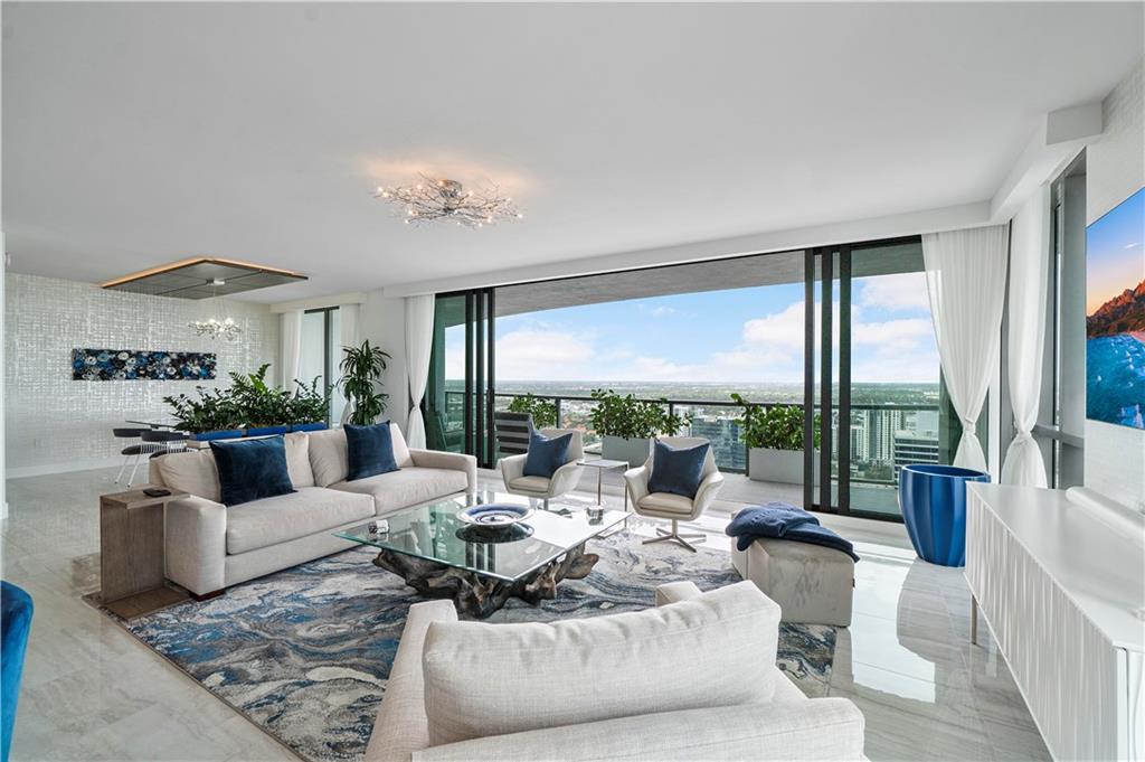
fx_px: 477
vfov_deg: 77.2
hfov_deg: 100.4
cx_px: 572
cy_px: 381
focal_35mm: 15
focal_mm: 10
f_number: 11
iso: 125
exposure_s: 1/30
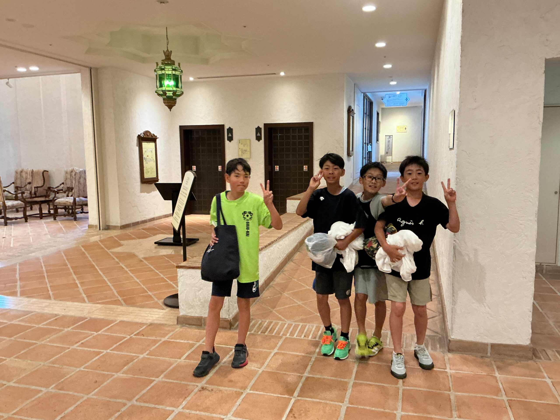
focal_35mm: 29
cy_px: 210
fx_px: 469
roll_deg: +0.2
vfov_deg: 48.2
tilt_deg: -7.6
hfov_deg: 61.7
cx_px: 280
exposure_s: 1/40
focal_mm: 3
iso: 320
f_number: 1.8
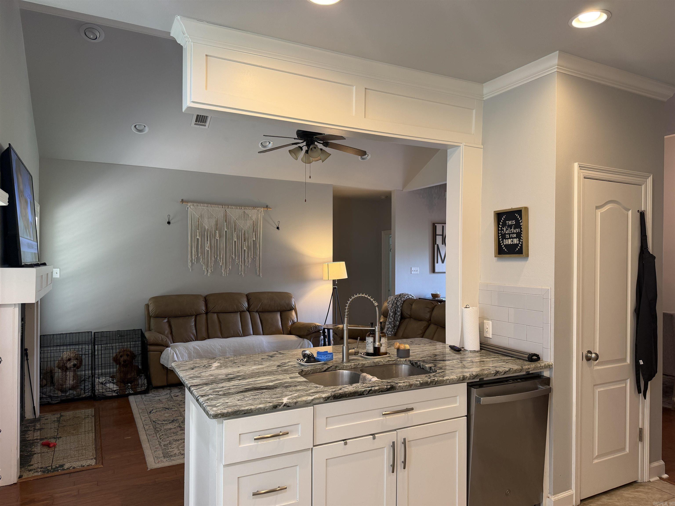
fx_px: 468
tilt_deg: -0.1
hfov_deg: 71.6
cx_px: 338
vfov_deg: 56.8
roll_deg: -0.5
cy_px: 253
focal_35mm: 24
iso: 100
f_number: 1.78
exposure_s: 1/60
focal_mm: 6.76
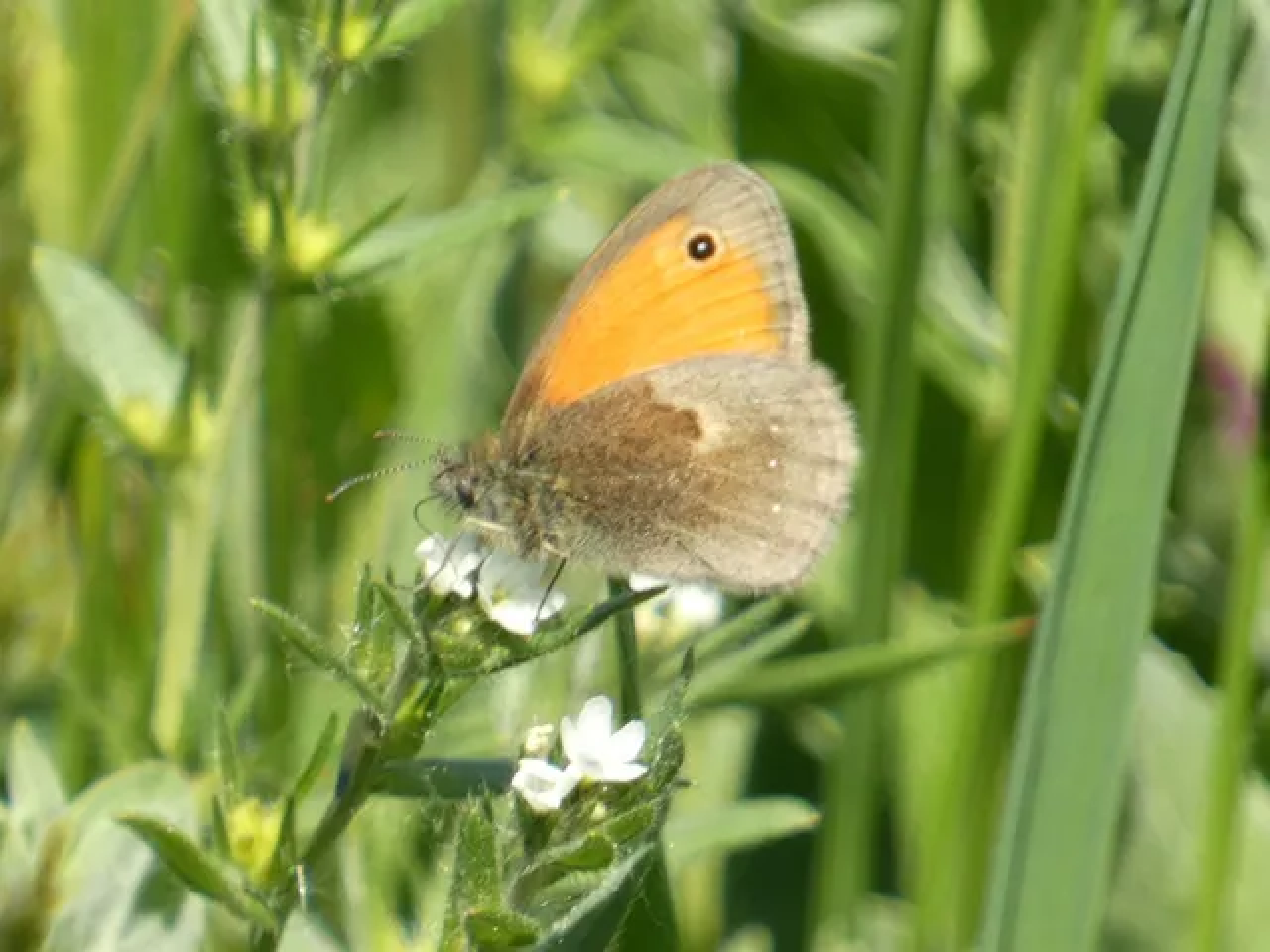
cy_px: 476
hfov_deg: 2.1
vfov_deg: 1.6
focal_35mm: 947
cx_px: 635
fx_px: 34744
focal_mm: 169.6
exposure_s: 1/125
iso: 100
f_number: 5.6
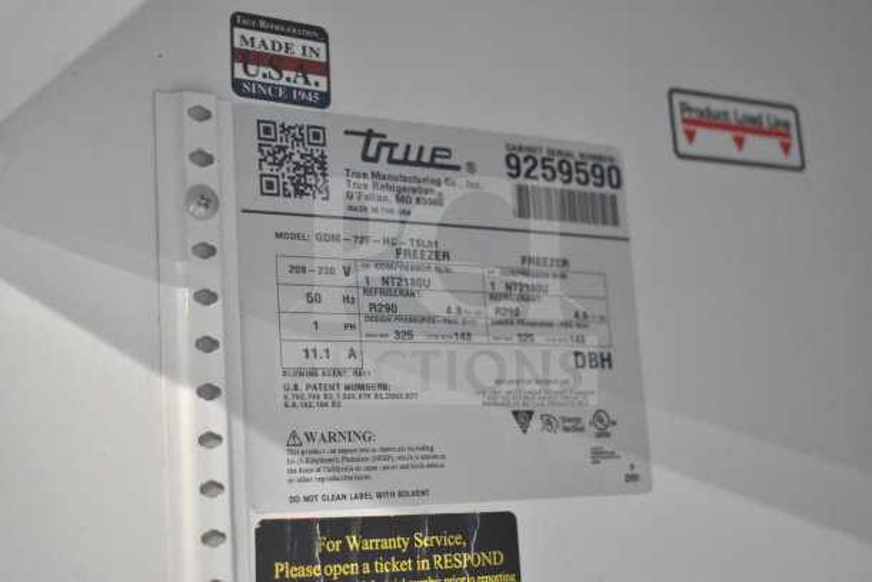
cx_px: 436
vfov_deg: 23.8
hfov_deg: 35.0
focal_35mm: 57
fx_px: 1381
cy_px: 291
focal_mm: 38
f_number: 4.8
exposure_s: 1/60
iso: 6400
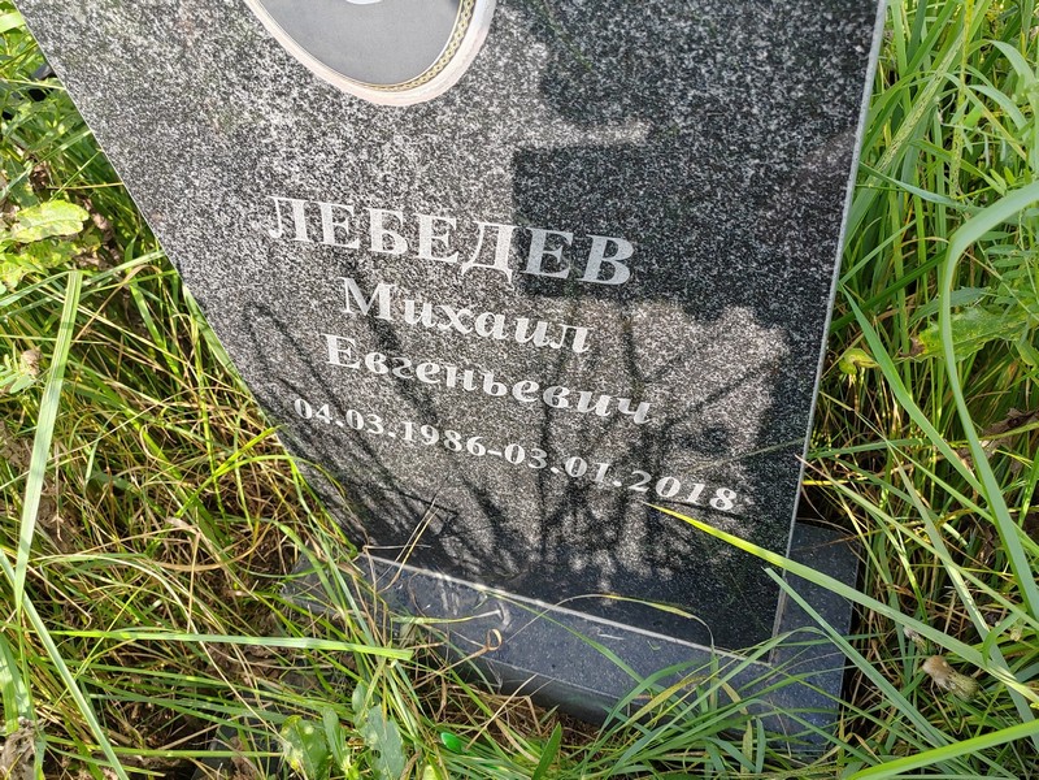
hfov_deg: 63.4
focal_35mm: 28
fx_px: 840
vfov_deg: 49.7
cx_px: 520
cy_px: 390
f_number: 1.9
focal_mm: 5.52
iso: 100
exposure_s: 1/330
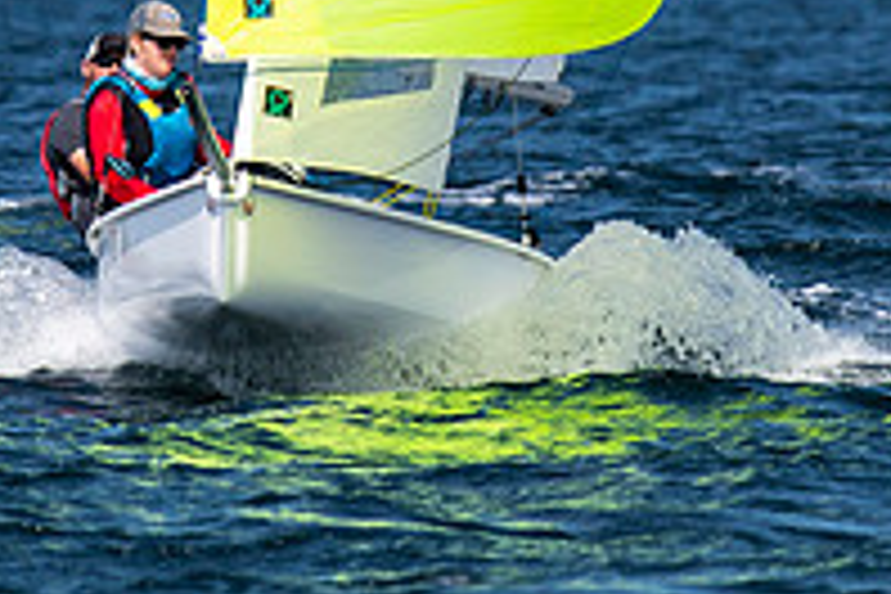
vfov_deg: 0.9
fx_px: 37271
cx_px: 276
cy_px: -132
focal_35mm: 1506
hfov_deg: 1.4
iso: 400
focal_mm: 300
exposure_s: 1/5000
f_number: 5
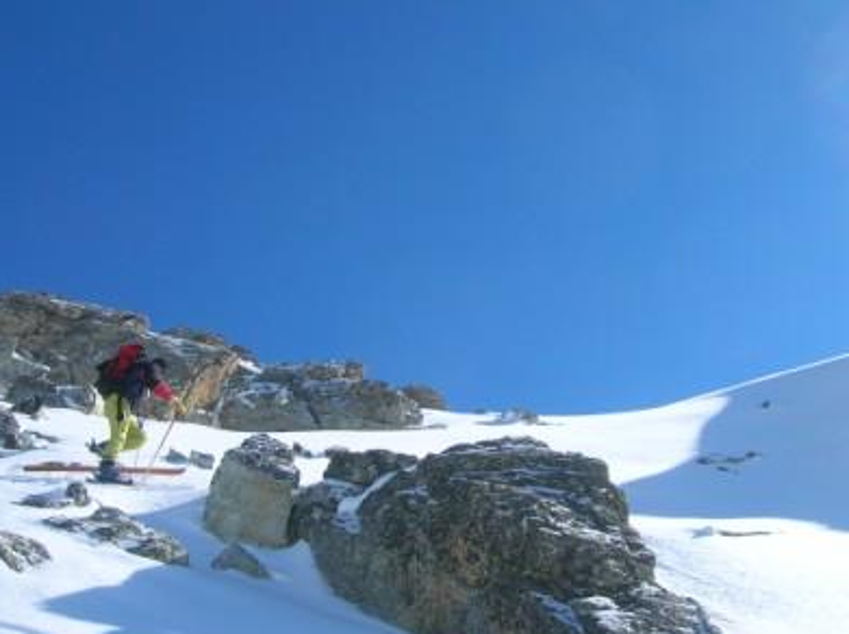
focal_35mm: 39
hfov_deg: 47.9
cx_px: 432
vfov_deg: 36.7
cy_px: 327
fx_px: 955
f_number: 4.9
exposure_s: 1/550
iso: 50
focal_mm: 5.7
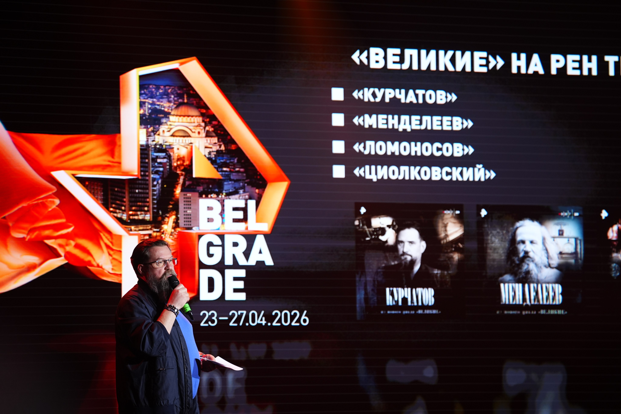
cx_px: 310
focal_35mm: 111
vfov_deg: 12.3
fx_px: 1915
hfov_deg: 18.4
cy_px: 207
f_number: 2.8
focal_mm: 111
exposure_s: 1/320
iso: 1000
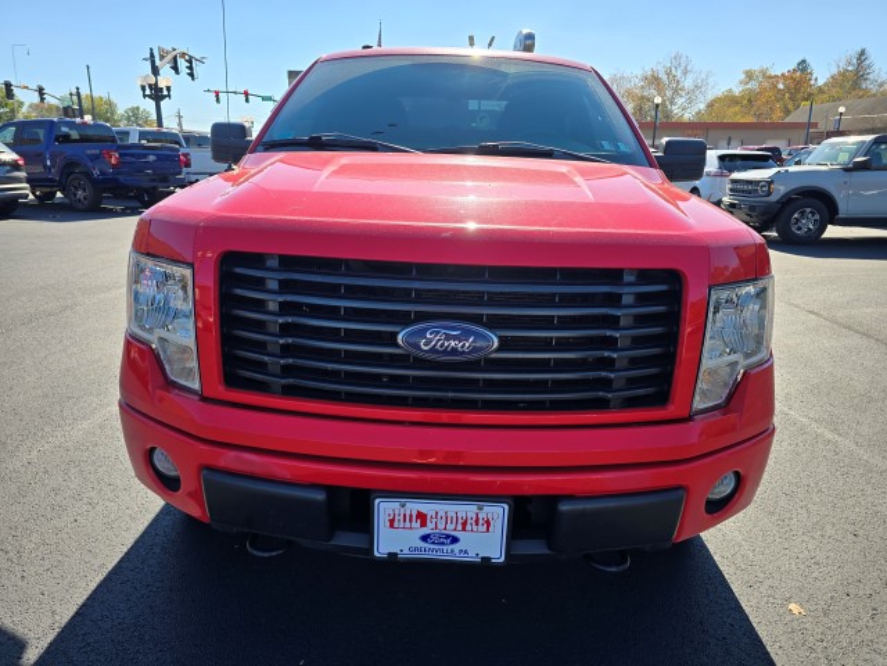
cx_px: 444
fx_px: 589
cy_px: 333
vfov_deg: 58.9
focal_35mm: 23
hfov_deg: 73.9
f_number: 1.7
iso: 12
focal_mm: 6.3
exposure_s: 1/560
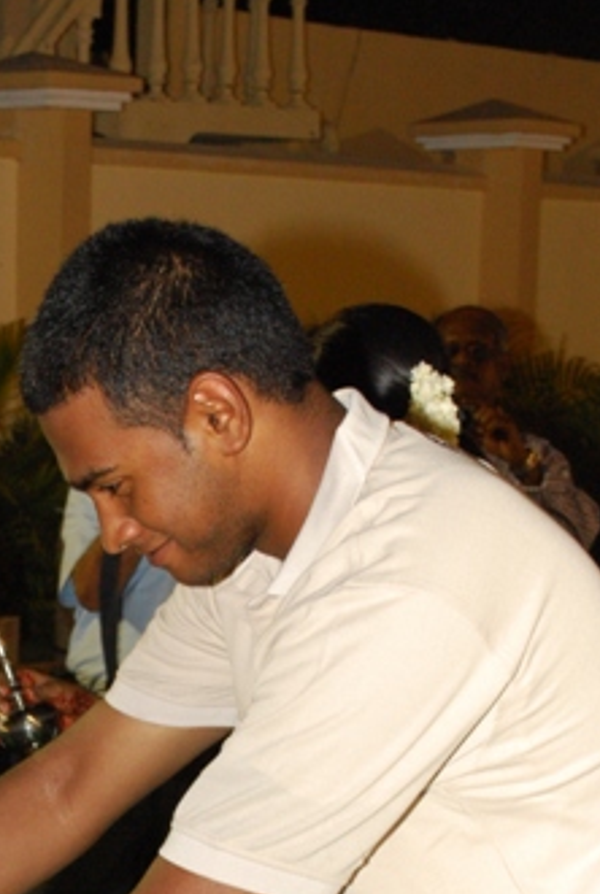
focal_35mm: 115
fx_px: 2863
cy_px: 979
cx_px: -22
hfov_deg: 11.8
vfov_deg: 17.2
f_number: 7.1
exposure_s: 1/60
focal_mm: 34
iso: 800
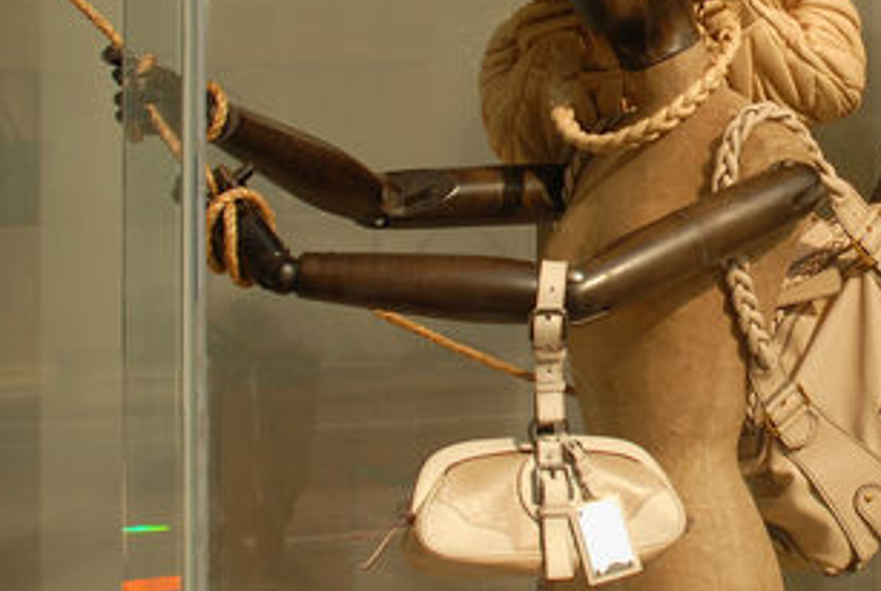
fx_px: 3016
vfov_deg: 11.2
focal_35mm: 123
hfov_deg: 16.3
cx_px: 878
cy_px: 247
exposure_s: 1/320
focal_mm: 28
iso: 100
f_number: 7.1
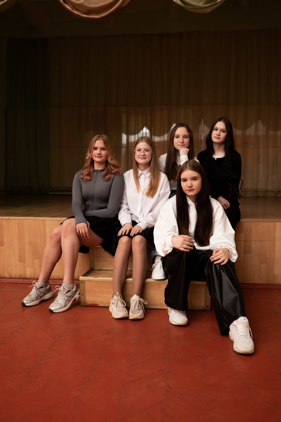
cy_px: 211
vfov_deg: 54.4
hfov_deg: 37.9
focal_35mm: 35
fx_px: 410
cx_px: 140
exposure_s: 1/200
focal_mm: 35
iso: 500
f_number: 2.5
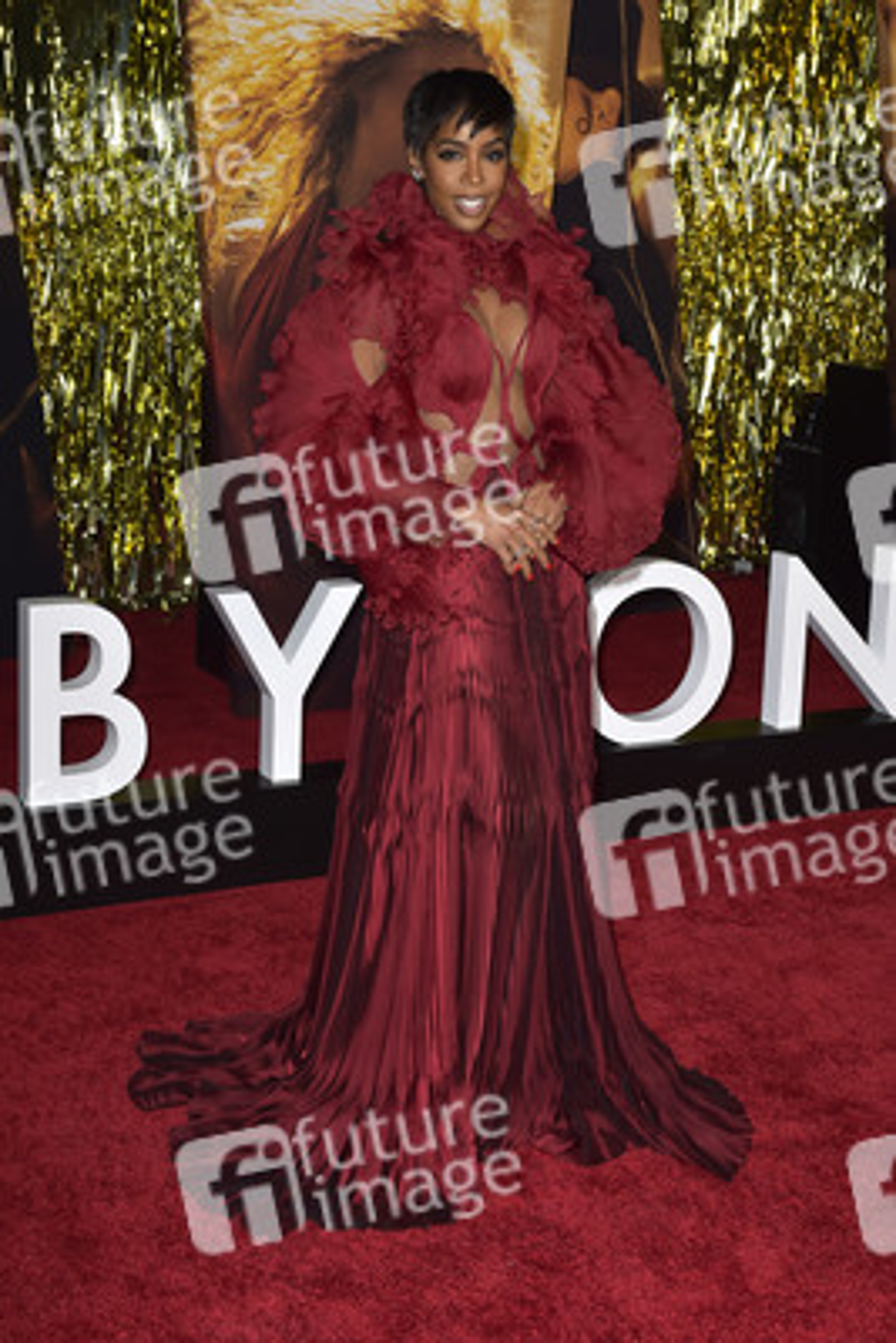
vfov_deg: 35.6
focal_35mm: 56
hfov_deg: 24.2
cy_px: 672
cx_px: 448
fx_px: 2089
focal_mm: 56
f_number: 6.3
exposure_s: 1/250
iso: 640
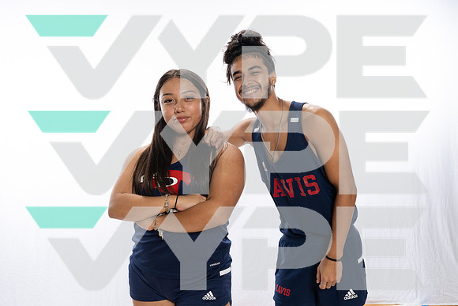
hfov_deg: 55.8
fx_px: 433
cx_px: 229
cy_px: 153
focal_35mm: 34
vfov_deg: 38.9
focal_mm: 34
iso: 1250
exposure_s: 1/250
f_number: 11
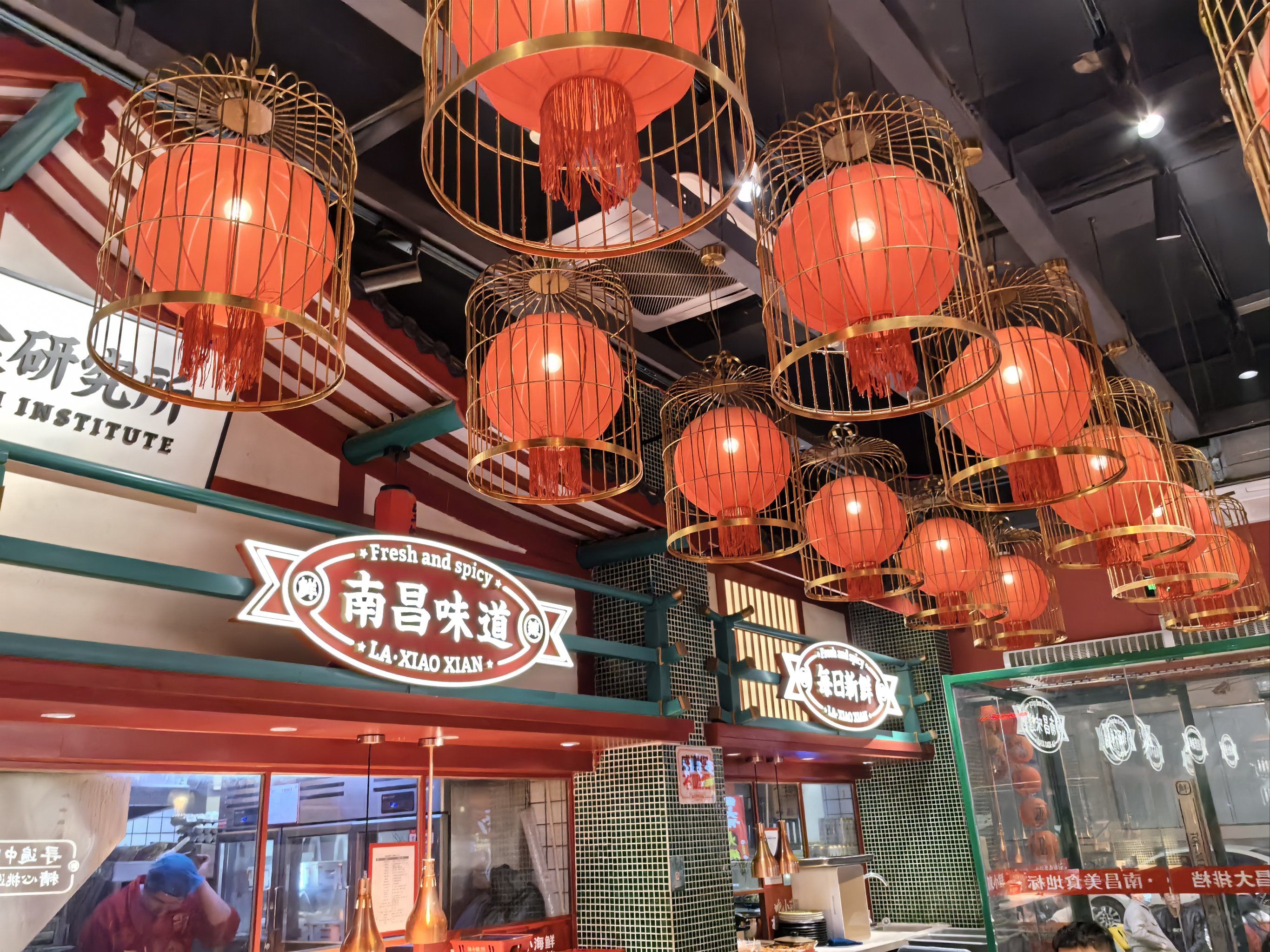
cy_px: 476
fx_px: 991
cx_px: 635
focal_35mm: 27
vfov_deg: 51.4
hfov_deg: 65.3
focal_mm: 5.75
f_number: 2
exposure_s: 1/100
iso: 100
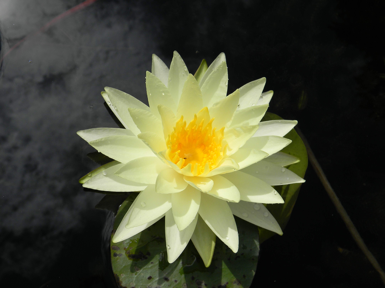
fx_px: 523
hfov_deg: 40.4
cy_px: 144
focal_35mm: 47
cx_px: 192
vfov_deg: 30.9
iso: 80
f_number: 7.8
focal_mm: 8.6
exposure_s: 1/291
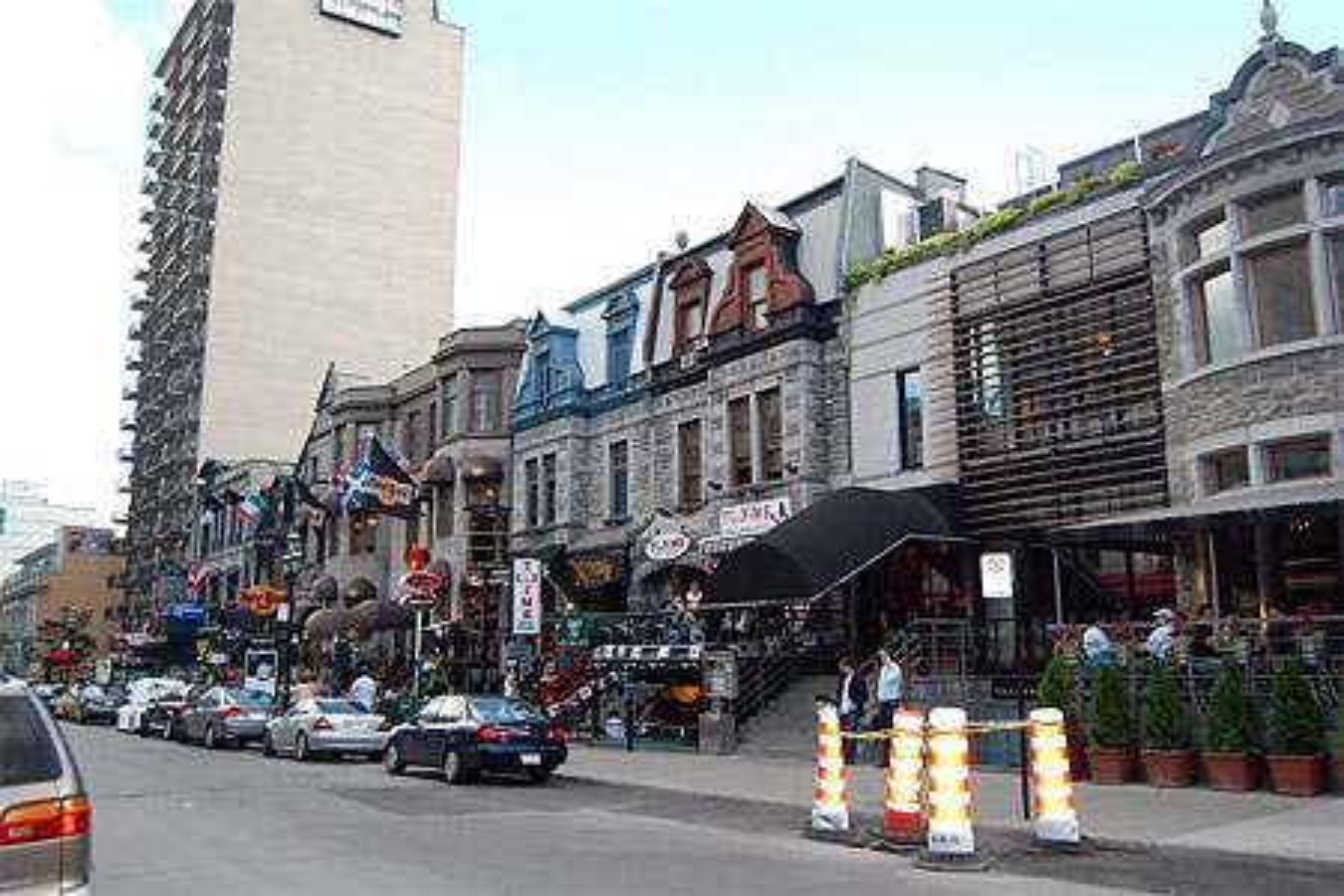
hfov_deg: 61.9
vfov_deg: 43.6
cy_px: 448
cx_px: 672
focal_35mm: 30
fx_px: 1120
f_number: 3.8
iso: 400
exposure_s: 1/500
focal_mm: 20
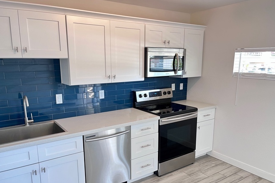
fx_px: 214
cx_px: 134
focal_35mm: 28
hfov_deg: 65.5
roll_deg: +0.2
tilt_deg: -11.9
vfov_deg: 46.2
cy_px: 105
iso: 125
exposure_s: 1/60
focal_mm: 5.1
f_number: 1.6
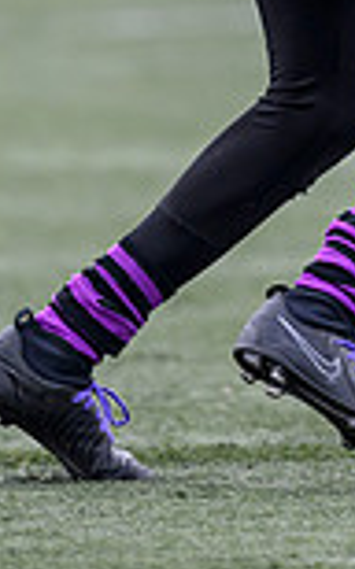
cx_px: 520
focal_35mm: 2182
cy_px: -24
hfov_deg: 0.6
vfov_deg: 1.0
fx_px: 33840
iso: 500
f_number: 3.5
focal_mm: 400
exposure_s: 1/1250
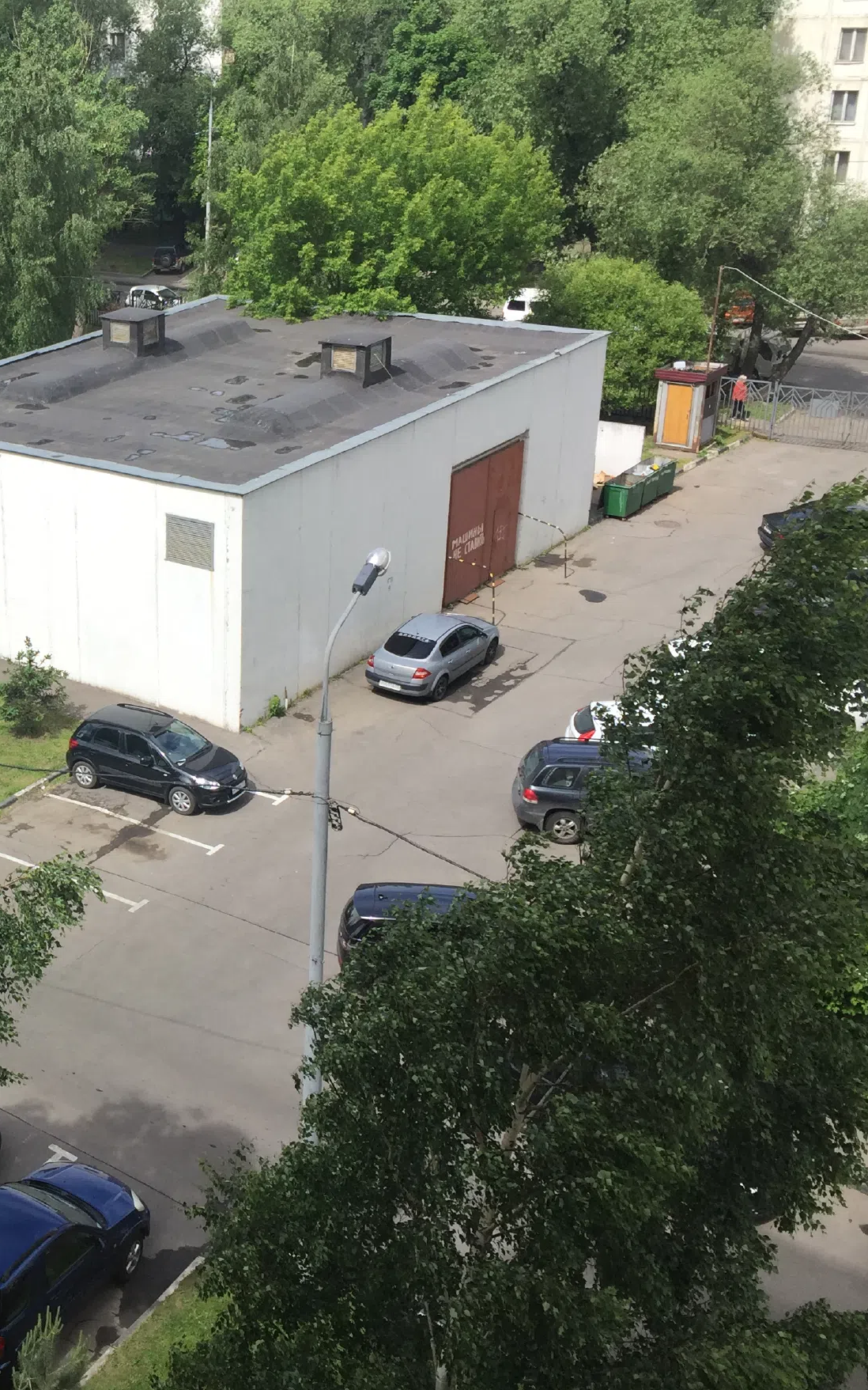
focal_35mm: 42
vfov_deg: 47.2
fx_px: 1590
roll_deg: +3.2
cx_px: -23
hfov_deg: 28.4
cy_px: 711
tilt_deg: -24.9
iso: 32
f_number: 2.2
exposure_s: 1/1163
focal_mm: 4.15
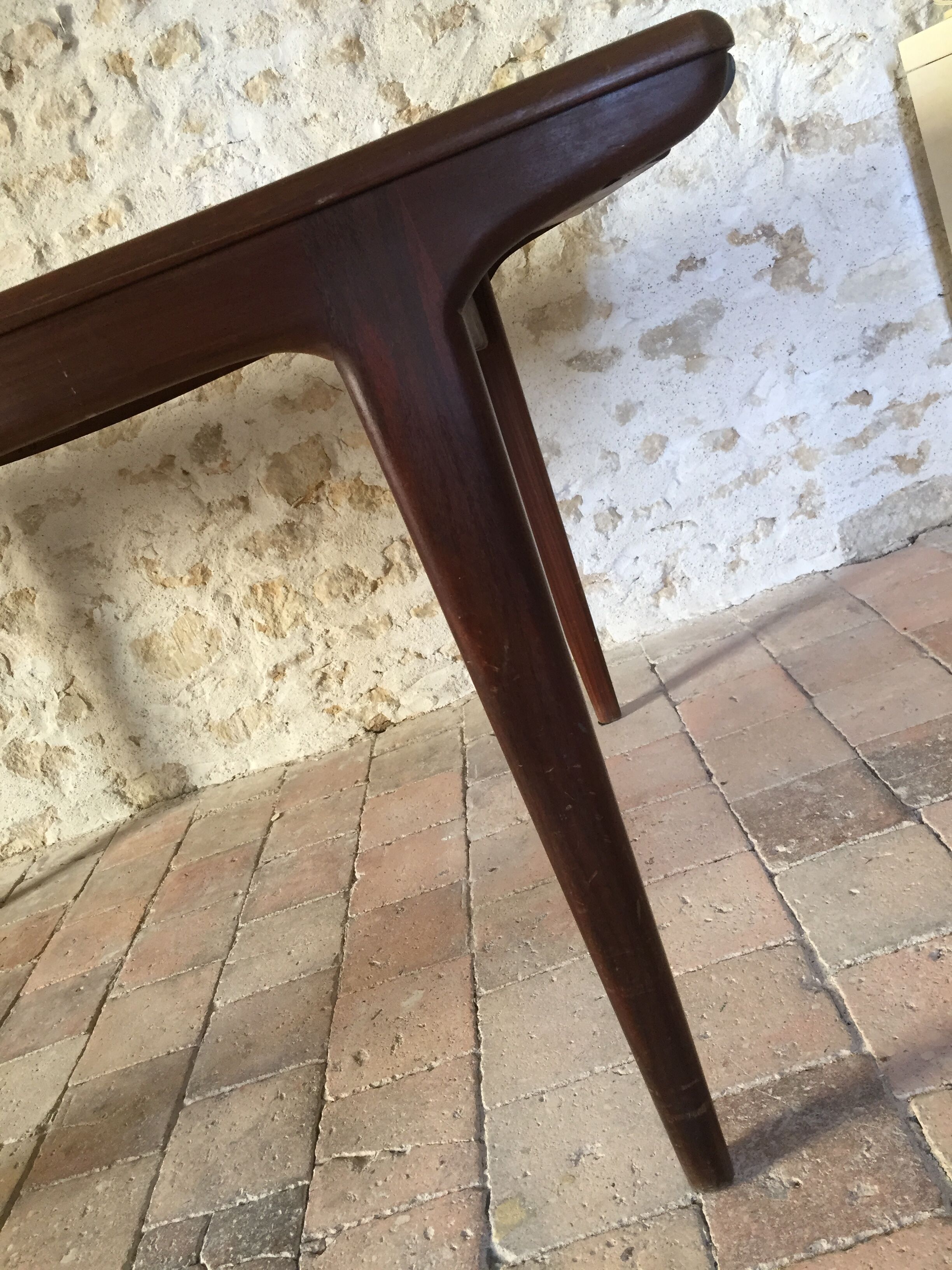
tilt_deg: -16.9
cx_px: 476
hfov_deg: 48.2
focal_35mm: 29
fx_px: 1063
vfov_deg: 61.7
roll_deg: +21.9
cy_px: 635
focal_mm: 4.15
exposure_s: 1/33
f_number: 2.2
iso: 160
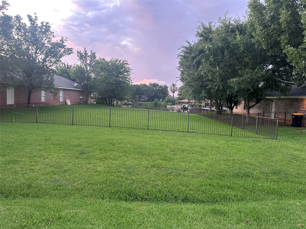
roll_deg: -2.5
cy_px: 114
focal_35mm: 24
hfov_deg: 71.6
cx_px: 153
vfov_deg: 56.8
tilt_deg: -3.6
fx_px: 212
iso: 250
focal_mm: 6.86
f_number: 1.78
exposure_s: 1/81
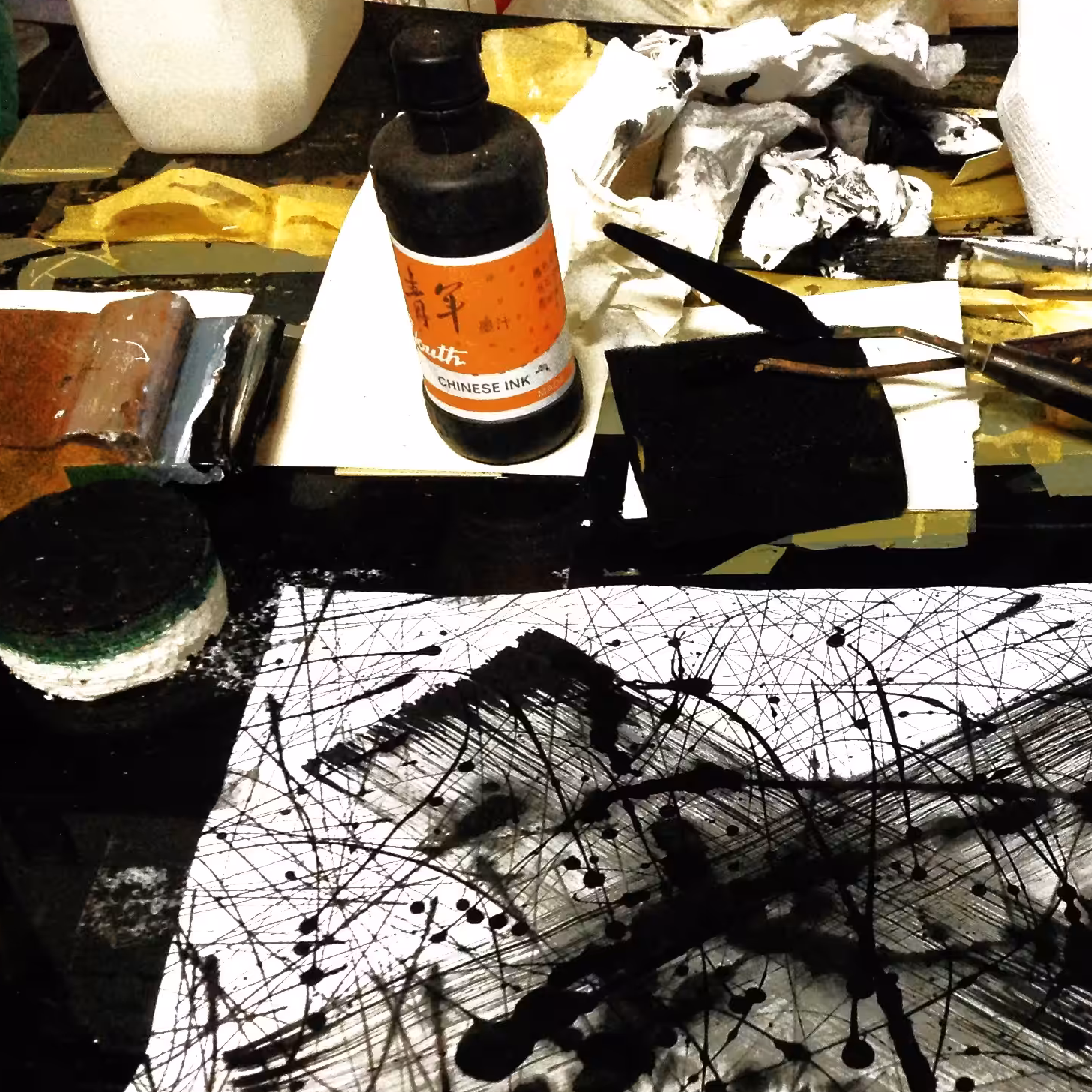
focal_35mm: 55
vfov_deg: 31.0
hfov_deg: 30.4
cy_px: 667
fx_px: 1963
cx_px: 854
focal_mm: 4.28
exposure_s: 1/15
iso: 250
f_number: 2.4
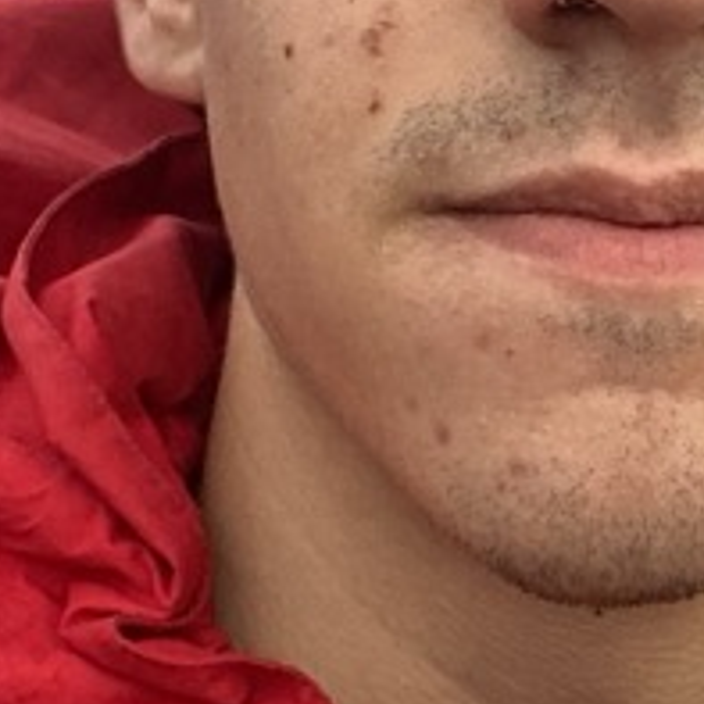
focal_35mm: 148
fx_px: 3405
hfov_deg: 11.7
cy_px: 111
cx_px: 588
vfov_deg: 11.7
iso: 100
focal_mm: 2.71
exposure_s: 1/105
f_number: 2.2
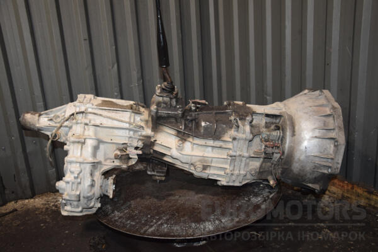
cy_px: 126
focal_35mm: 33
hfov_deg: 57.2
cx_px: 189
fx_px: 346
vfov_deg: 40.0
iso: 800
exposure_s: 1/80
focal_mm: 22
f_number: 5
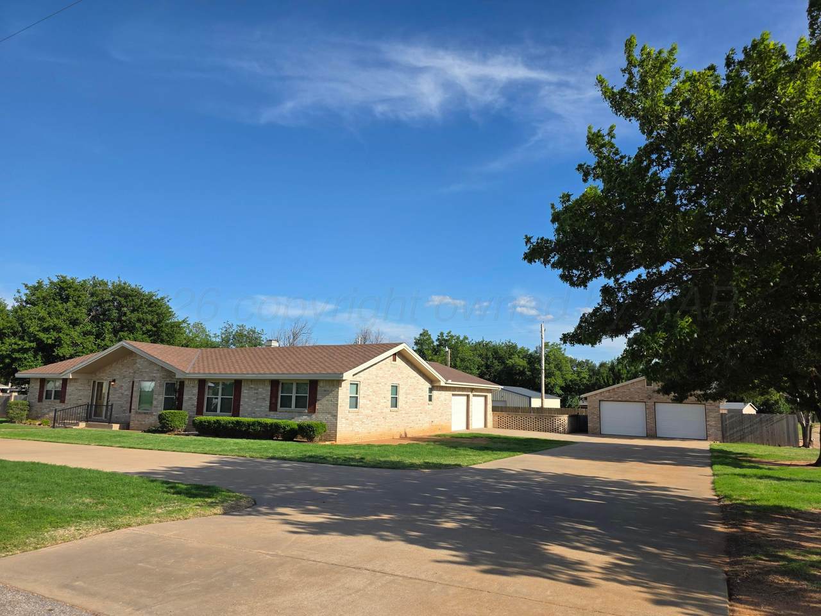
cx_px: 410
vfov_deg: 58.9
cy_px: 308
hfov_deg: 73.9
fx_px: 545
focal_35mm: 23
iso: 80
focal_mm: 6.3
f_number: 1.7
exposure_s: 1/5447
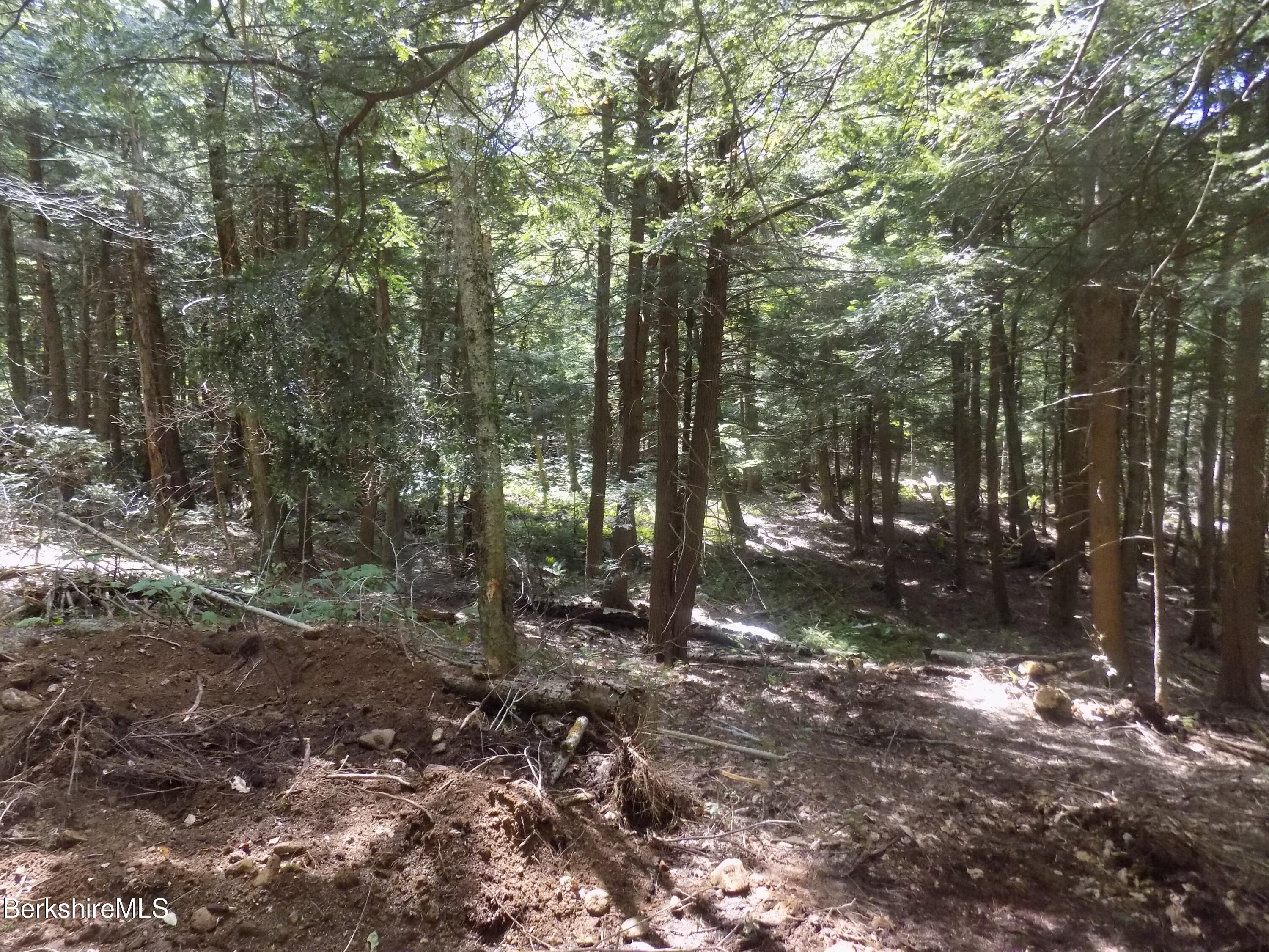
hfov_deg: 73.9
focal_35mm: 23
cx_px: 634
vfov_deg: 58.9
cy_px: 476
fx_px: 843
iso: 400
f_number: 3.1
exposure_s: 1/200
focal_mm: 4
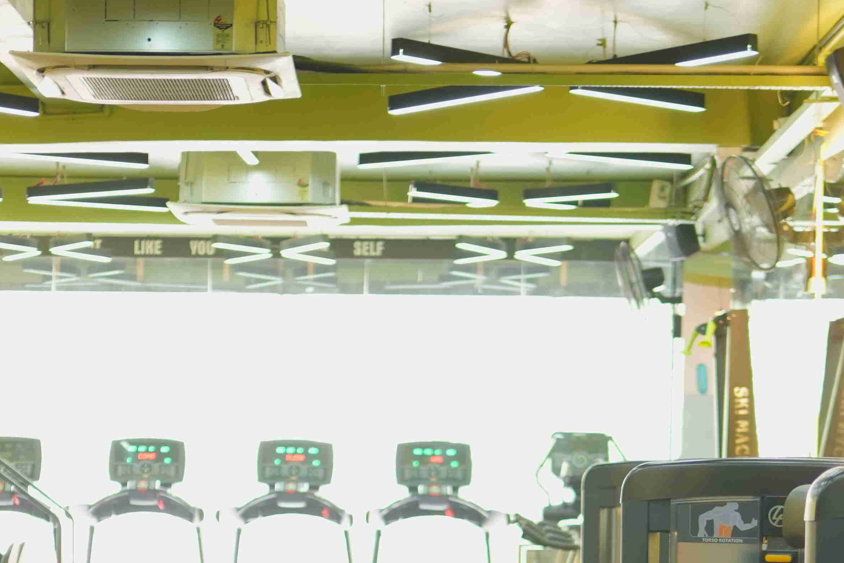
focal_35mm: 104
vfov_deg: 12.8
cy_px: 683
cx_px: 267
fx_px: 2438
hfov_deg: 19.6
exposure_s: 1/160
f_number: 1.8
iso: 1000
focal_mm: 35
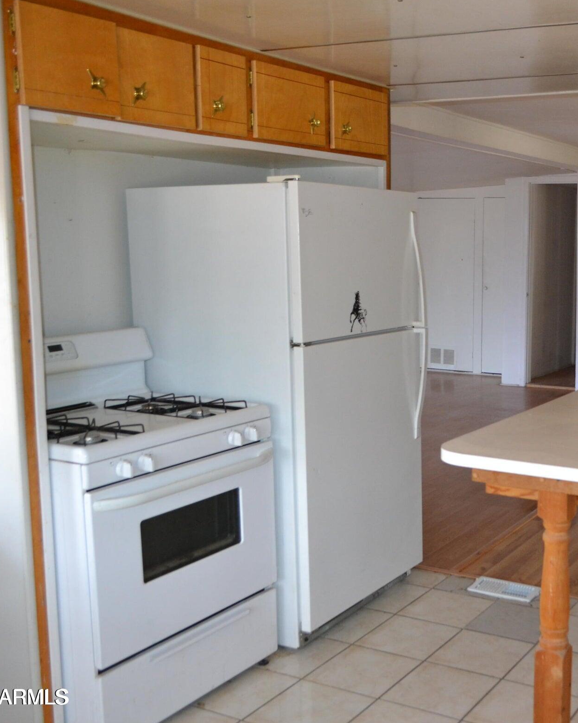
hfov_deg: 36.3
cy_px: 360
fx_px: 834
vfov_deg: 46.8
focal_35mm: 39
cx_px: 501
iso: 1000
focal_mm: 18
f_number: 3.5
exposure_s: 1/60
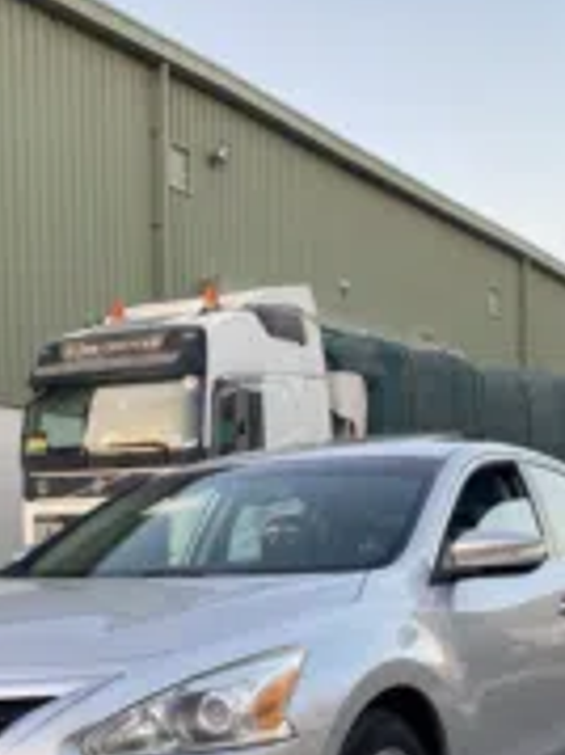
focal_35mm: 58
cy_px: 645
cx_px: 173
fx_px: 1264
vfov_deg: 32.0
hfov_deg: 25.0
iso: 32
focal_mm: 4.25
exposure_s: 1/122
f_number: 1.8
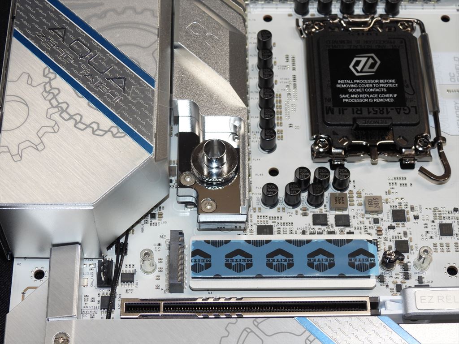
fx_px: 994
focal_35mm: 75
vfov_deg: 19.6
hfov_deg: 26.0
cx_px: 230
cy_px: 172
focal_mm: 13.4
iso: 200
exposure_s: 1/60
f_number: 3.5
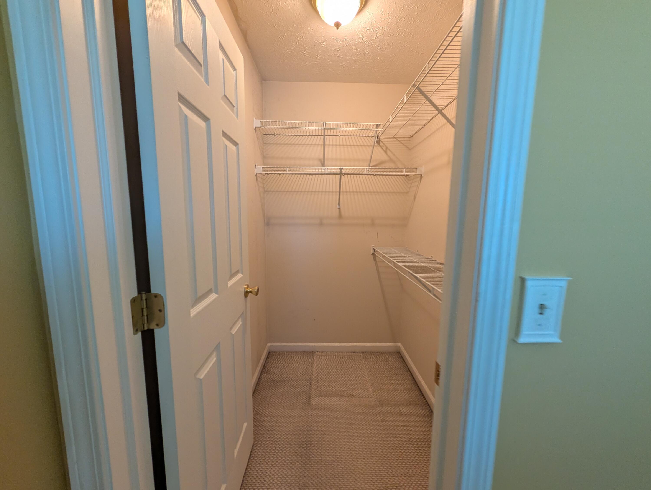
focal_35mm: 12
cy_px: 245
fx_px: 226
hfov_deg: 110.5
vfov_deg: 94.6
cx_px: 326
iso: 156
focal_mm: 2.02
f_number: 1.7
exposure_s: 1/50.5
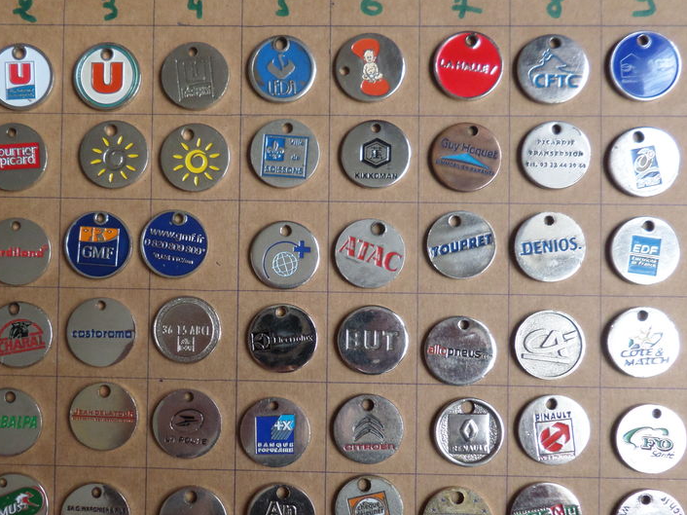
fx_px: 675
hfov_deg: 53.4
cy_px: 313
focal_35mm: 34
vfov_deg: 41.5
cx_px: 259
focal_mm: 4.3
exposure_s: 1/20
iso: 200
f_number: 3.1
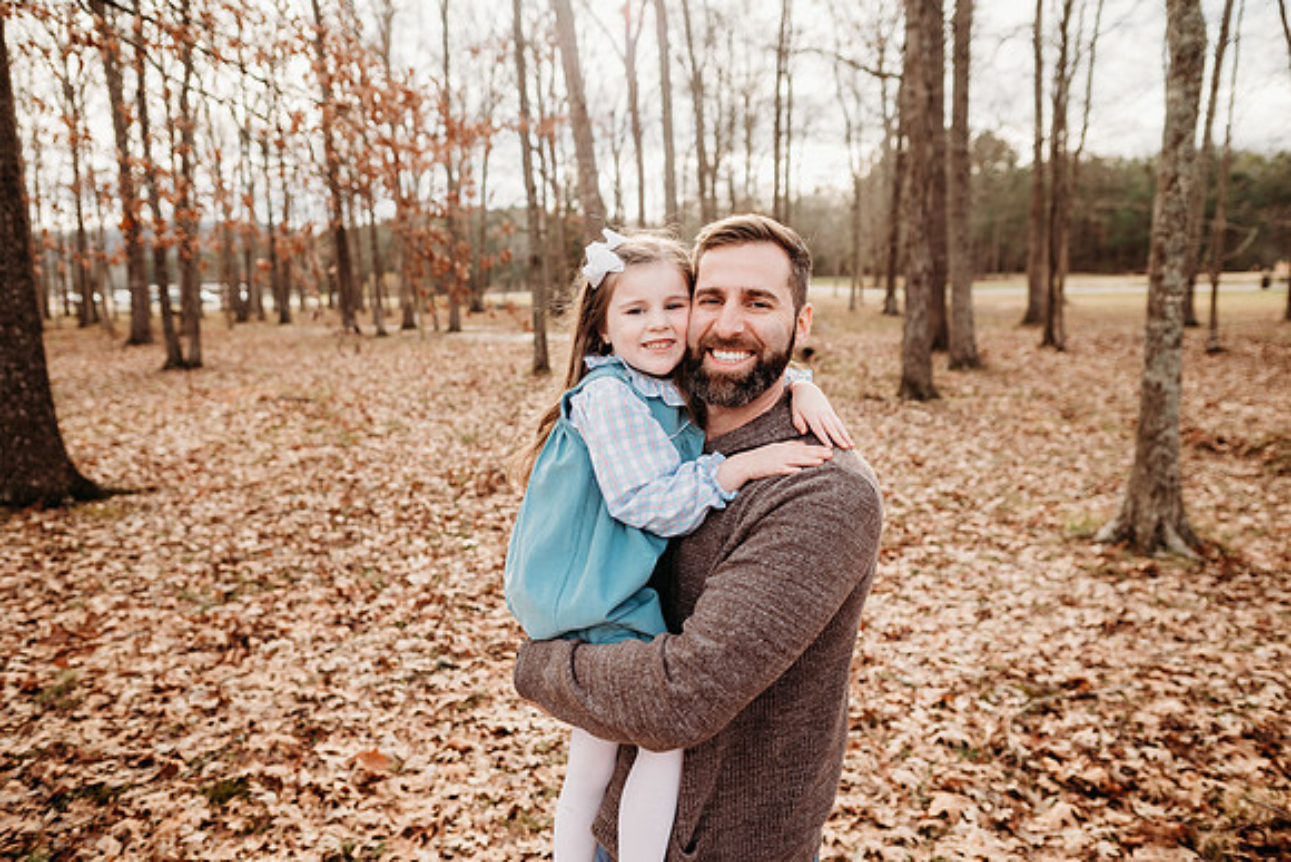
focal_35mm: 24
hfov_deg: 73.7
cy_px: 431
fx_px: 861
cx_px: 646
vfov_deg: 53.2
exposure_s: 1/250
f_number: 3.2
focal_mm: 24
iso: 100
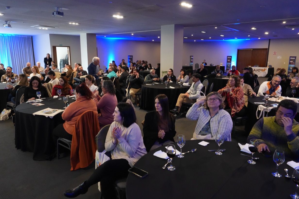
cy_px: 97
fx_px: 208
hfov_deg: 71.5
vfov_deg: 51.3
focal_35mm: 25
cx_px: 151
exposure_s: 1/200
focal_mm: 24
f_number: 4
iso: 10000
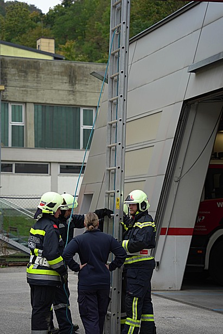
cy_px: 167
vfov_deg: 21.0
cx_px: 112
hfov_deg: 14.1
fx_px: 901
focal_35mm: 97
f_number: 4.5
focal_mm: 97
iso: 640
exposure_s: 1/1000
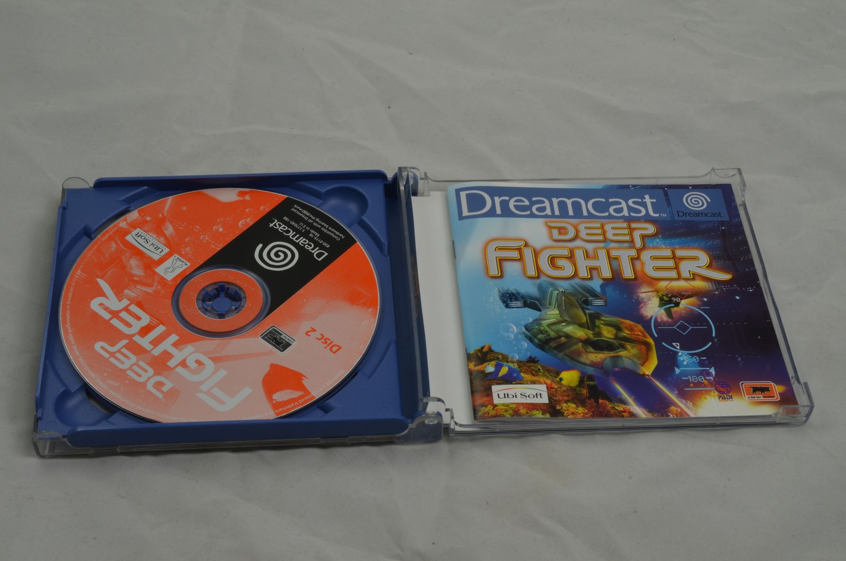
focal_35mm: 60
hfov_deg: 33.5
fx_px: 1407
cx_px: 423
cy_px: 280
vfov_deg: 22.5
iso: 100
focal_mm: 40
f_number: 20
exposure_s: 1/3
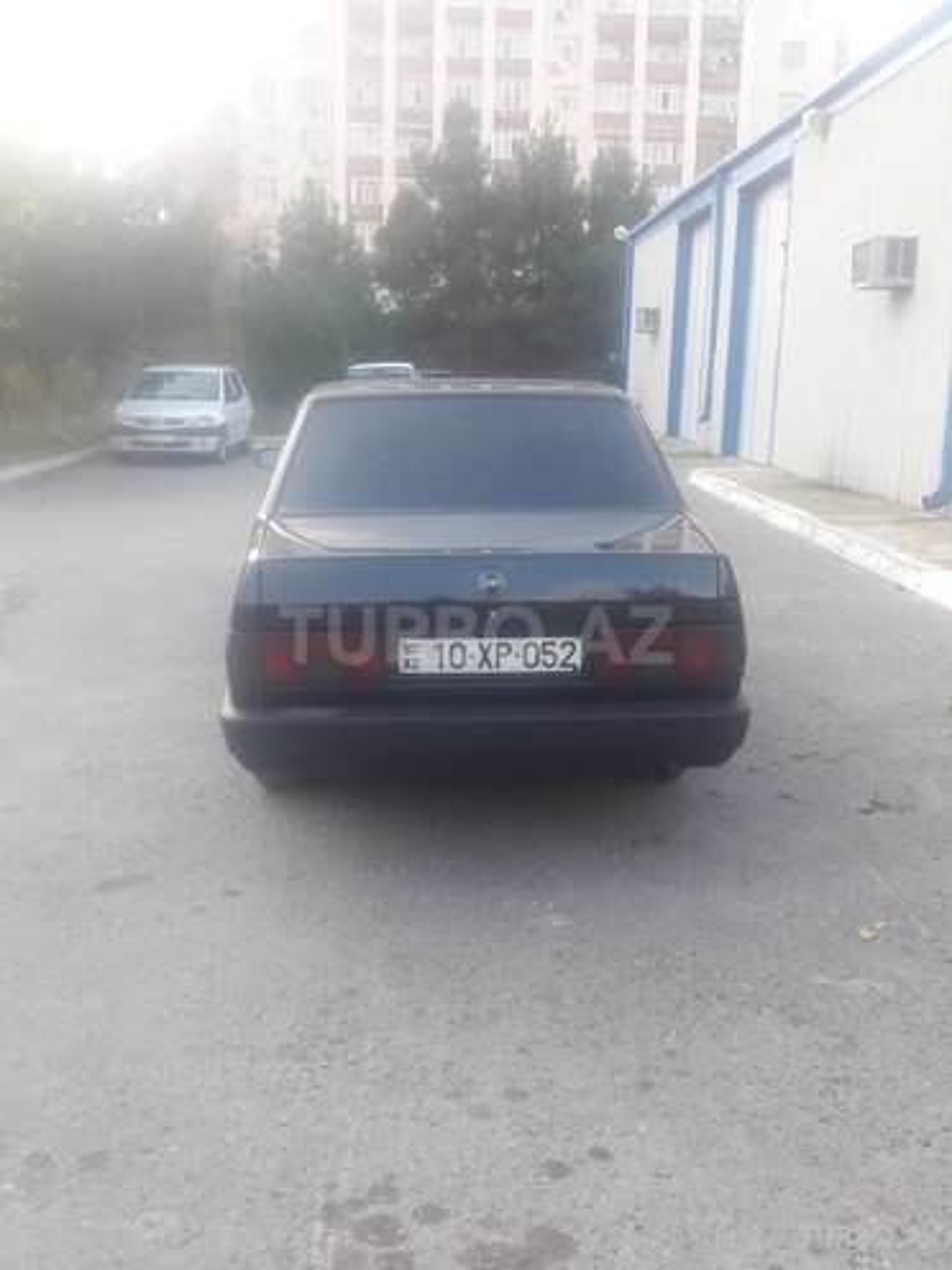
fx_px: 1027
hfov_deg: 49.7
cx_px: 476
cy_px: 635
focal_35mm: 28
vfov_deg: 63.4
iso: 40
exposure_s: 1/116
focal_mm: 3.7
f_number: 1.9
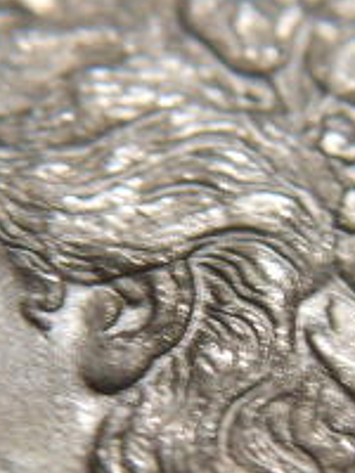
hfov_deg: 13.2
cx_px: 85
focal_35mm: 112
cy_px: 272
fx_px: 1531
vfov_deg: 17.6
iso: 140
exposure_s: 1/15
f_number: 2.8
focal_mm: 5.8
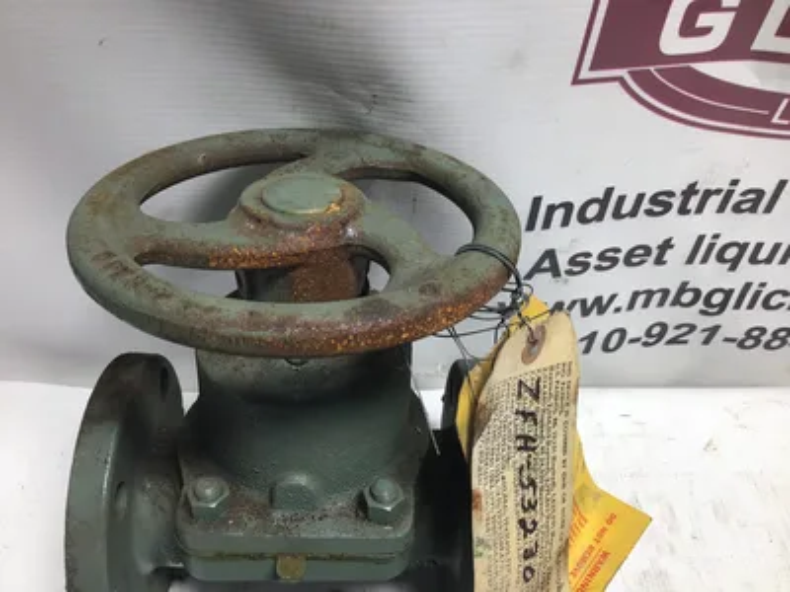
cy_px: 296
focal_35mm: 31
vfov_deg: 45.4
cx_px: 395
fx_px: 707
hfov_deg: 58.4
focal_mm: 3.3
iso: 40
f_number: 2.4
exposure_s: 1/120
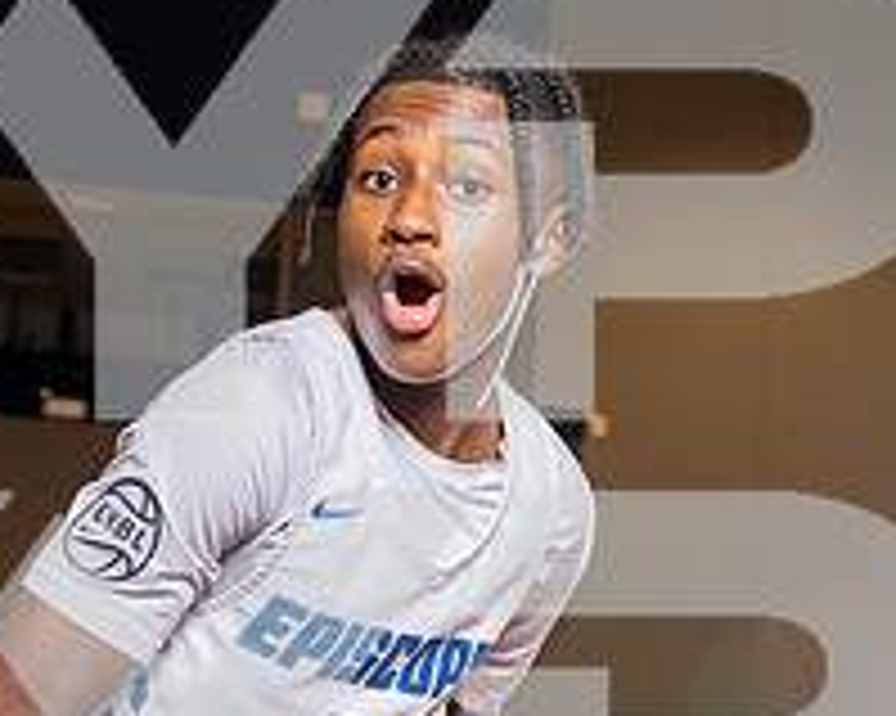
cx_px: 374
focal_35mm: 115
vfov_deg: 13.2
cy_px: 732
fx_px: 3048
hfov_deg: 16.7
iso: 400
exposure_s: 1/250
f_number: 4.5
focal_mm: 42
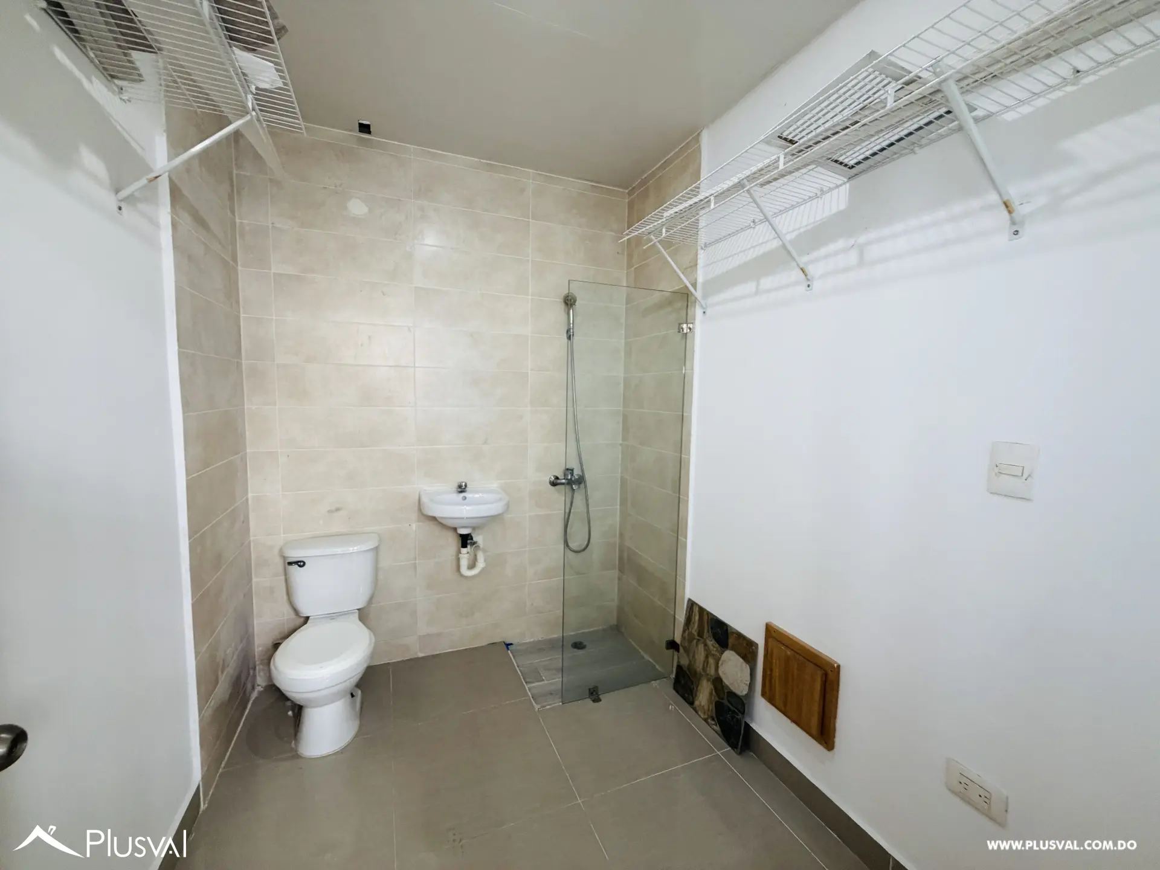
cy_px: 435
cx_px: 580
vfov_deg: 85.7
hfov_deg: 102.1
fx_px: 469
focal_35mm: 14
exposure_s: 1/92
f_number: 2.2
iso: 320
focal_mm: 2.22
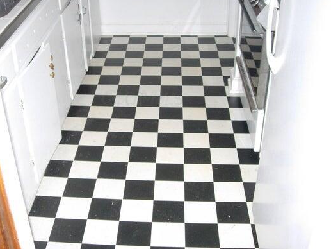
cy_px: 98
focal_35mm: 47
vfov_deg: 30.8
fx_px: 450
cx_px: 142
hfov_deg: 40.3
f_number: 2.8
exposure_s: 1/132
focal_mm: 7.8
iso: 163
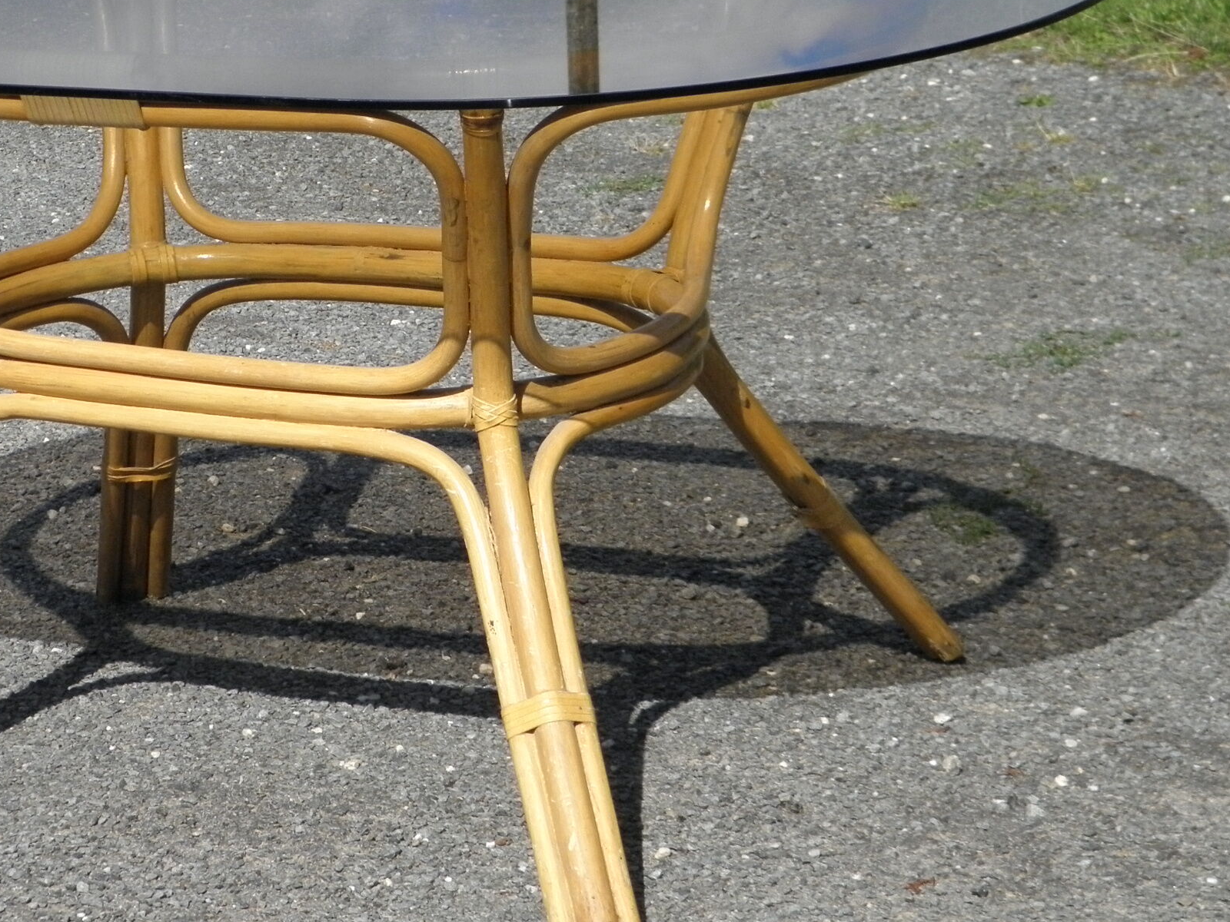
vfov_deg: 11.6
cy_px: 419
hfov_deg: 15.3
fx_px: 4548
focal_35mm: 128
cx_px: 298
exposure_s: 1/320
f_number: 8.8
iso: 160
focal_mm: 14.3
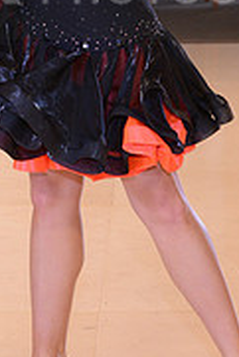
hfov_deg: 4.2
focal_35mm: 326
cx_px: 161
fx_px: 3240
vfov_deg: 6.3
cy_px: -26
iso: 1250
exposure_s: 1/250
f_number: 5.6
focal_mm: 102
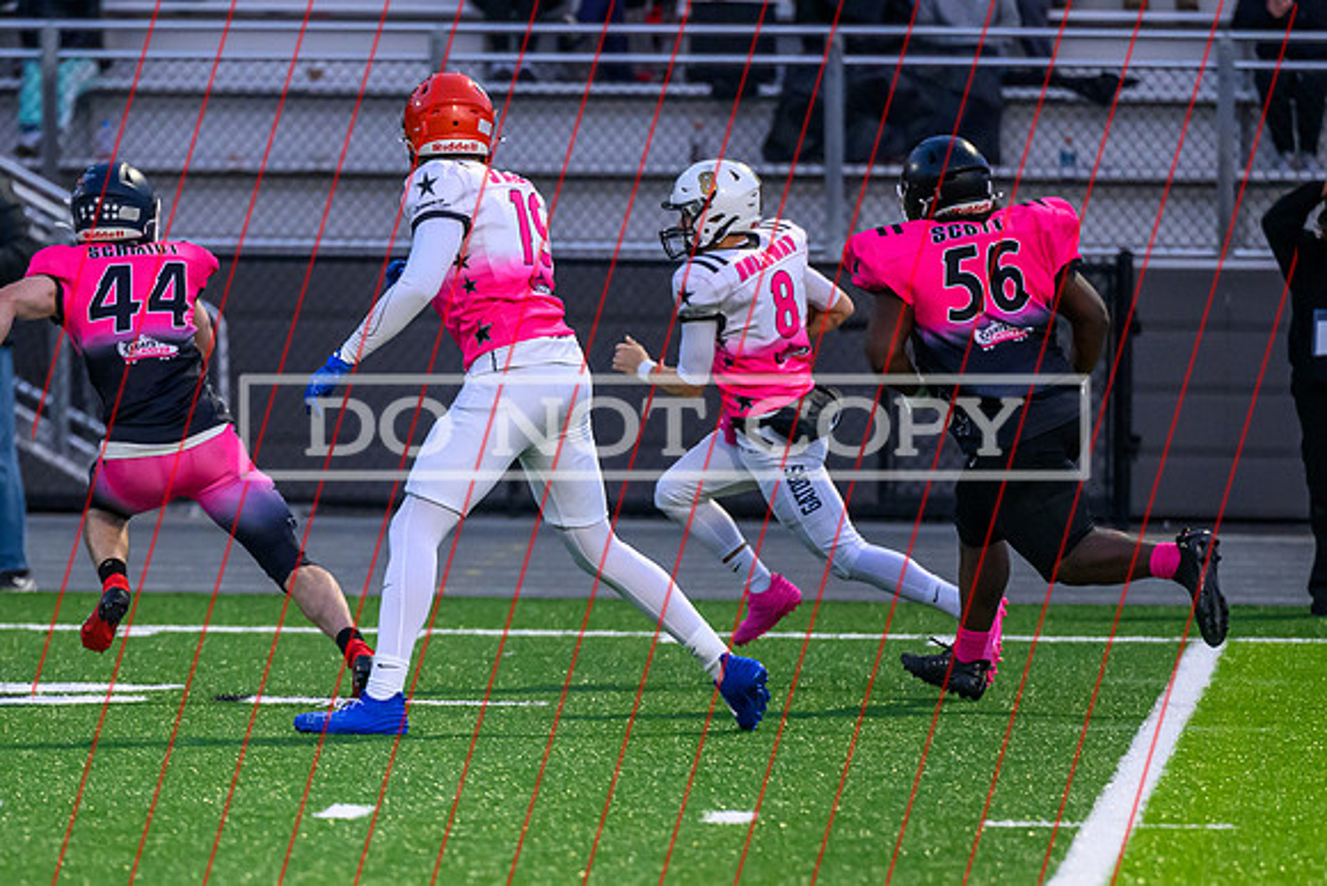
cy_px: 759
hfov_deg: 5.0
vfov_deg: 3.3
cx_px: 474
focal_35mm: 411
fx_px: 15166
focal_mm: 200
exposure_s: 1/1250
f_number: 2.8
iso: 3600
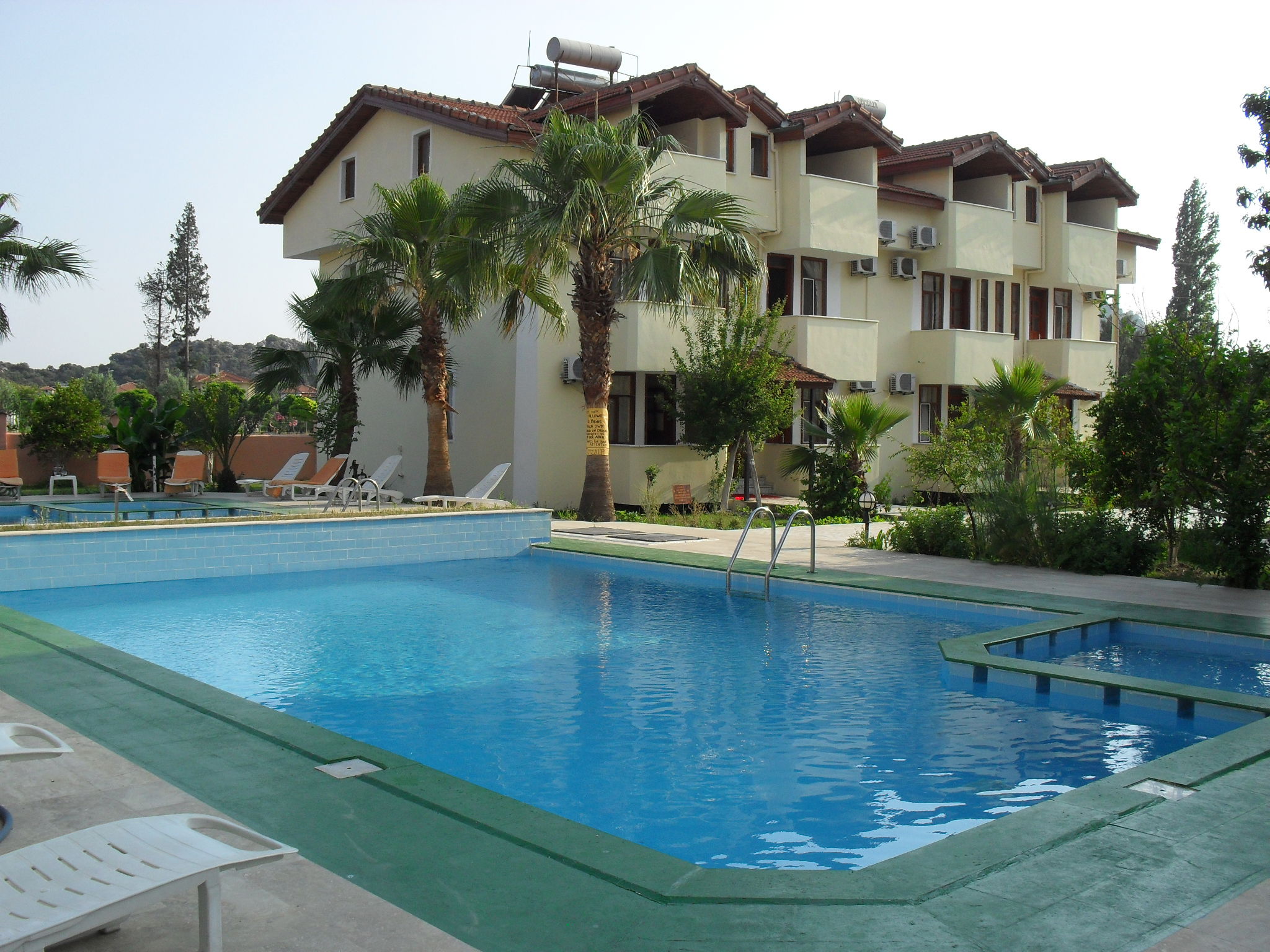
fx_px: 1284
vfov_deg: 40.7
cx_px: 635
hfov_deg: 52.6
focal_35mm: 35
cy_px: 476
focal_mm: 6.3
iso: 100
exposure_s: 1/125
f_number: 8.4
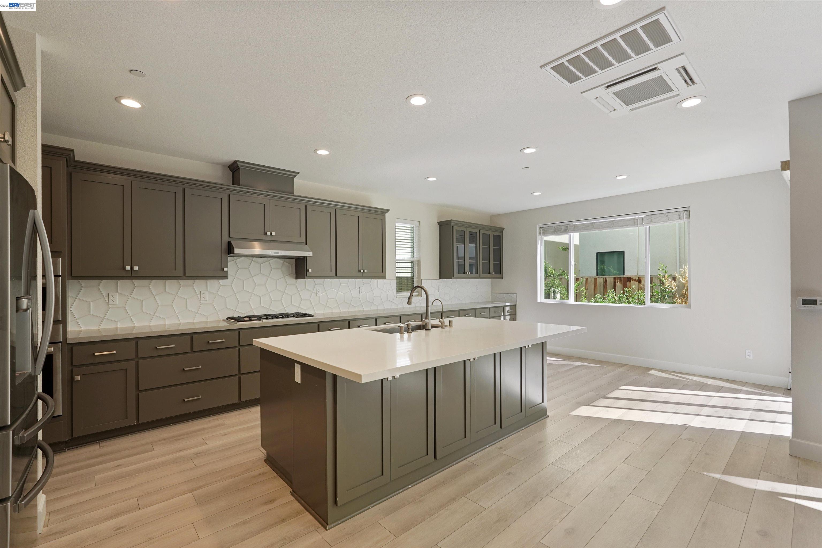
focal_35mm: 16
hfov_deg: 96.7
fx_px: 365
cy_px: 274
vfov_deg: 73.7
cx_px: 411
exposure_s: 1/13
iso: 640
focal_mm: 16
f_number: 9
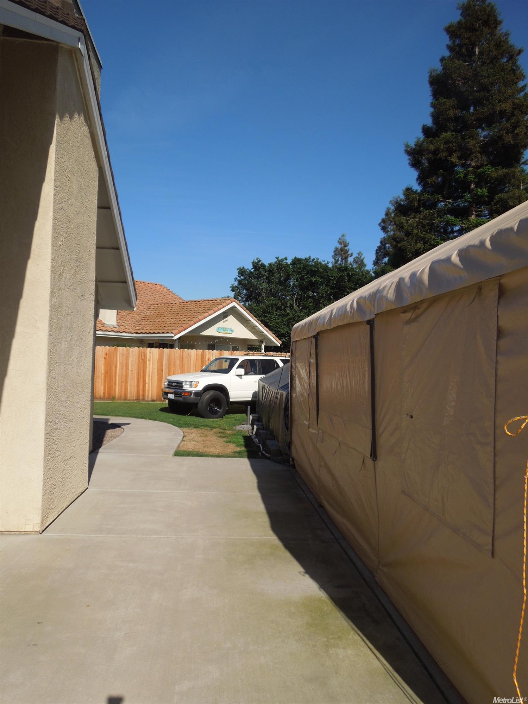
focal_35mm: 25
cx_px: 264
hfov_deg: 54.9
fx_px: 508
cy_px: 352
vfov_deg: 69.4
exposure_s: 1/500
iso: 100
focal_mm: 4.5
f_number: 6.6
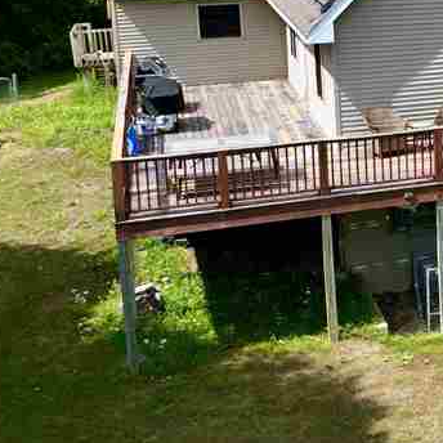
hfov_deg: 18.3
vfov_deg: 21.4
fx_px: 1144
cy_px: 44
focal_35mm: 79
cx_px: 743
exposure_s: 1/1600
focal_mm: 12.29
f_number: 2.8
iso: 100
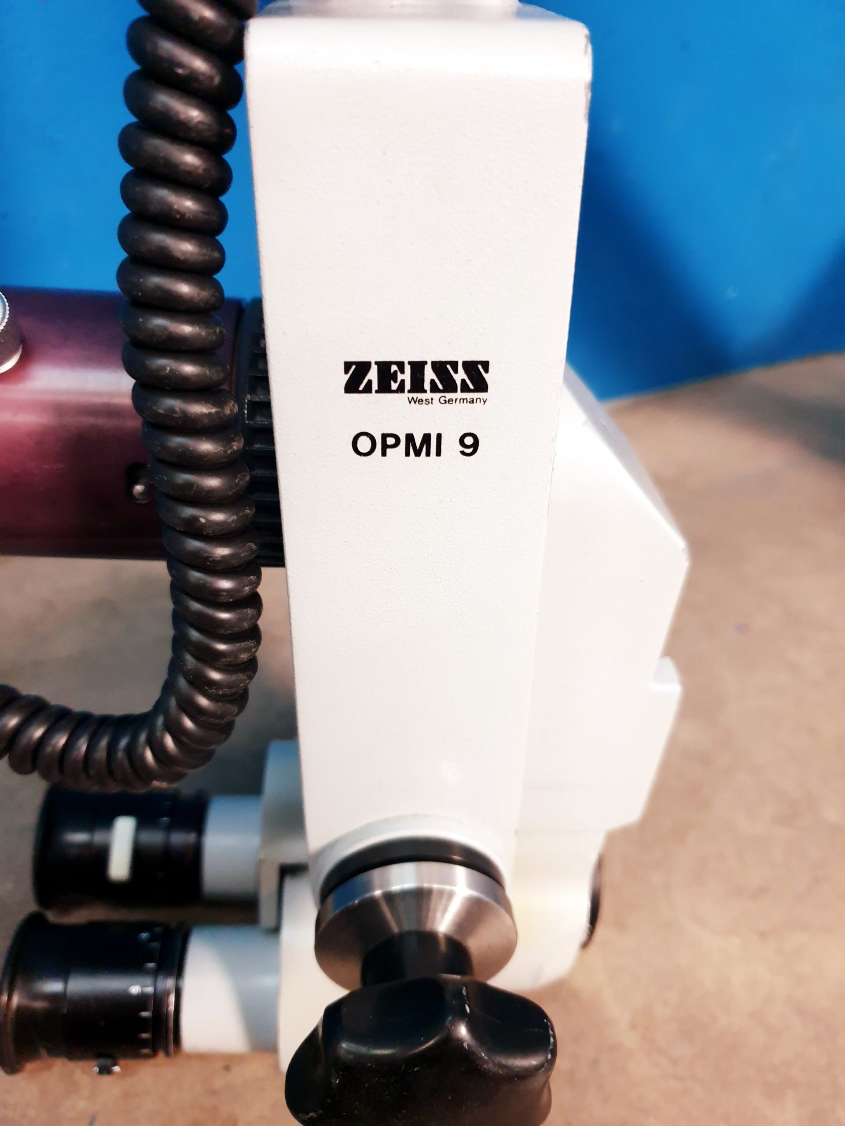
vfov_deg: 67.3
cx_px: 422
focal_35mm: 26
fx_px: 846
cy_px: 563
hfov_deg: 53.1
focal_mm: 4.3
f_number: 1.5
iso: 320
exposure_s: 1/33
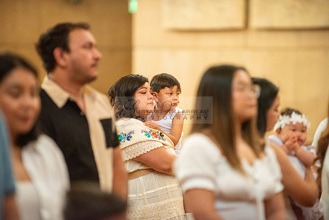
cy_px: 110
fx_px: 1828
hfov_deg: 10.3
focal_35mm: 200
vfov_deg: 6.9
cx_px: 164
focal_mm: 200
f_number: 2.8
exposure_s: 1/160
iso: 2000
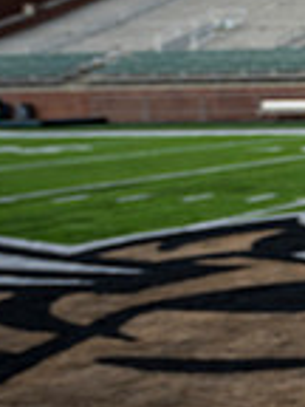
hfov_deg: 12.7
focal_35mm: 93
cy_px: 213
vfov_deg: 21.1
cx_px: 709
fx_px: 1093
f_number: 4.5
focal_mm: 24
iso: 31
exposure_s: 1/250
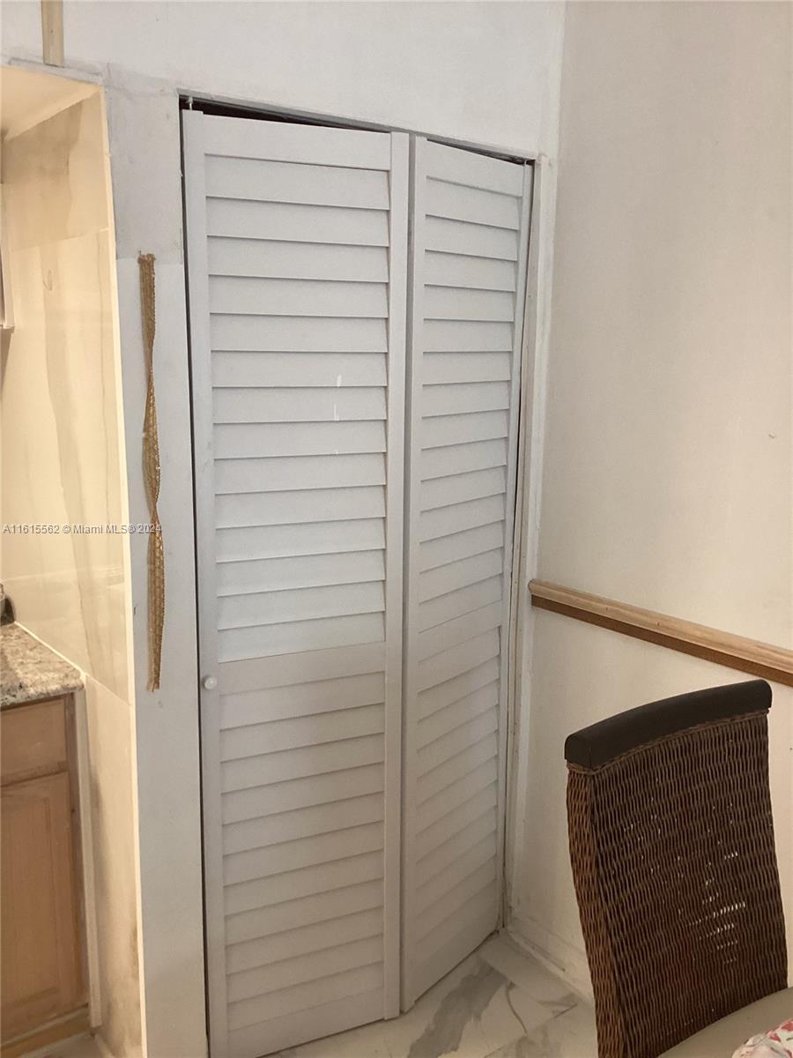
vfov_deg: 58.4
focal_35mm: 31
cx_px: 396
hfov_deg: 45.4
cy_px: 529
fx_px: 947
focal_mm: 3.3
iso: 160
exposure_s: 1/50
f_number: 2.4
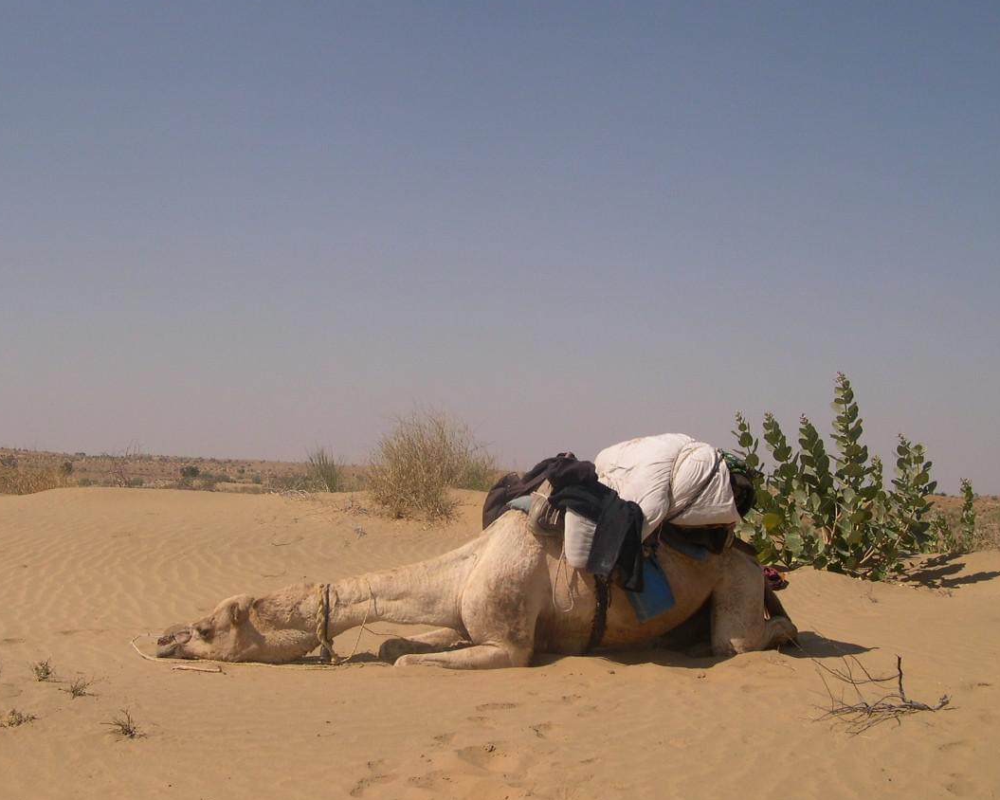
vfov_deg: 33.4
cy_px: 372
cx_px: 427
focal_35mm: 45
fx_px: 1332
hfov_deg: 41.1
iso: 100
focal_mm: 8
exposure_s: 1/425
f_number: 7.6
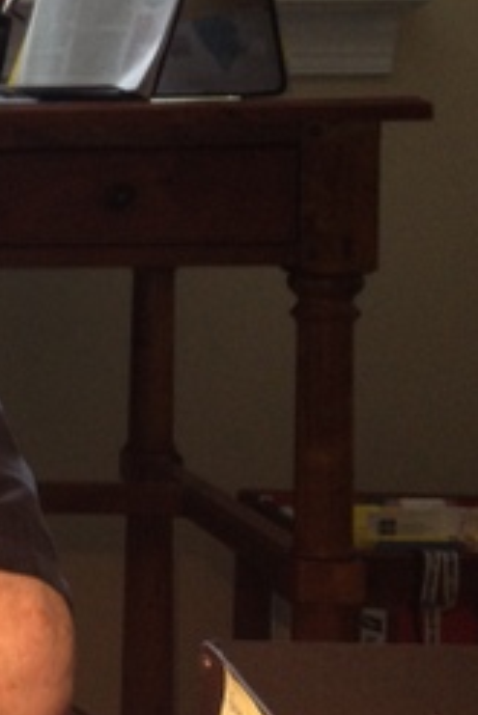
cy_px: 240
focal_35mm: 118
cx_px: -576
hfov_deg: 10.4
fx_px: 2347
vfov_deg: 17.3
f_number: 2.4
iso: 80
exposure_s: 1/20
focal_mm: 4.28
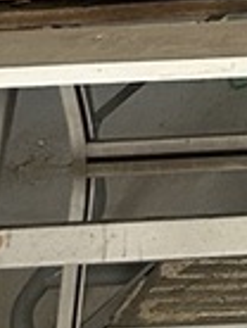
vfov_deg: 8.7
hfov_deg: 6.2
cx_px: 943
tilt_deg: -7.2
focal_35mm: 203
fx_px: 1925
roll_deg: +4.9
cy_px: -511
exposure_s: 1/60
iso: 320
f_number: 1.5
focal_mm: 5.7
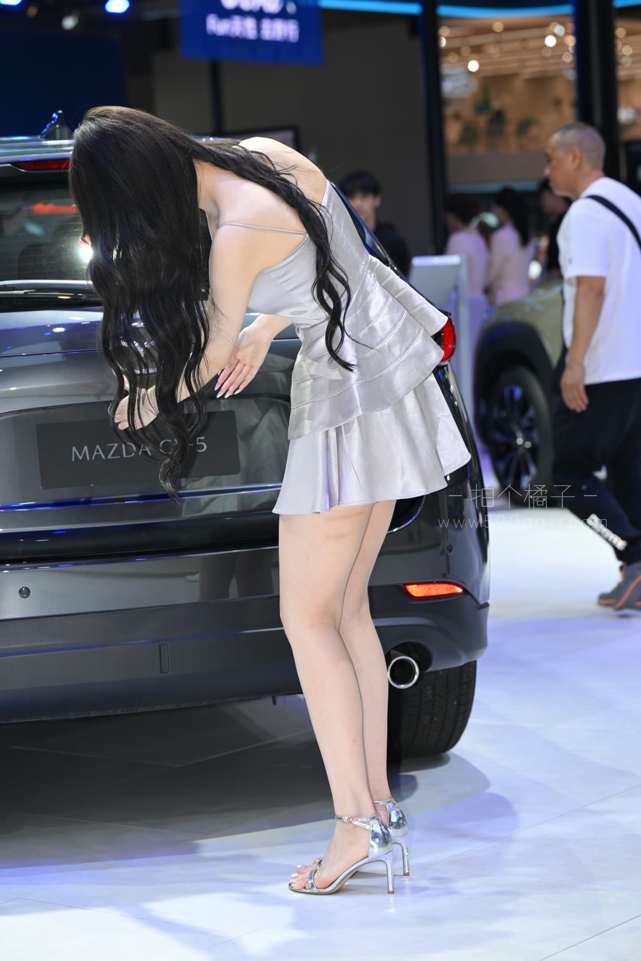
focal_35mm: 92
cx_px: 320
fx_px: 2457
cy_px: 480
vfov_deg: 22.1
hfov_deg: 14.9
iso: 400
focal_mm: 92
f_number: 4.5
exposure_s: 1/250
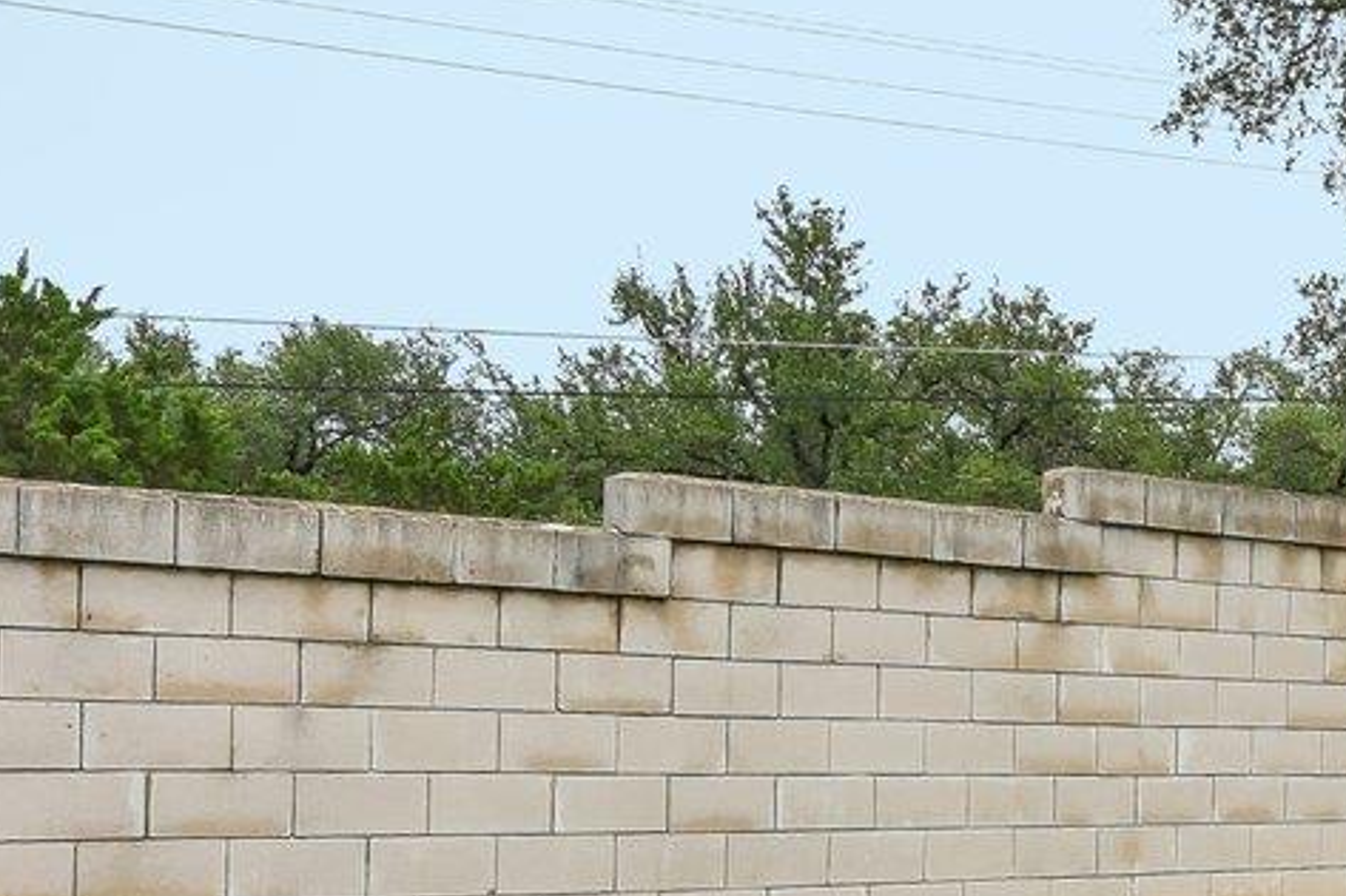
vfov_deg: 20.6
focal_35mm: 65
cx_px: 1480
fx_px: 2429
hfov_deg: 28.2
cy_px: 744
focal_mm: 15
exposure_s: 1/320
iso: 100
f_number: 8
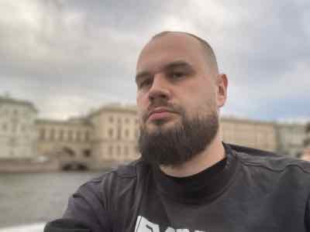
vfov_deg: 46.8
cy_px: 116
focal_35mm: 30
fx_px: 269
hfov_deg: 60.0
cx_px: 155
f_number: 2.2
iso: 80
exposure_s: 1/122
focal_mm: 2.71
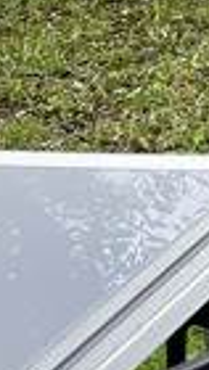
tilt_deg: -7.3
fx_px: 1592
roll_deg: -0.5
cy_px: -344
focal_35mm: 162
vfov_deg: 12.0
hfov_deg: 5.7
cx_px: 997
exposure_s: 1/122
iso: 64
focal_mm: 5.1
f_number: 1.6
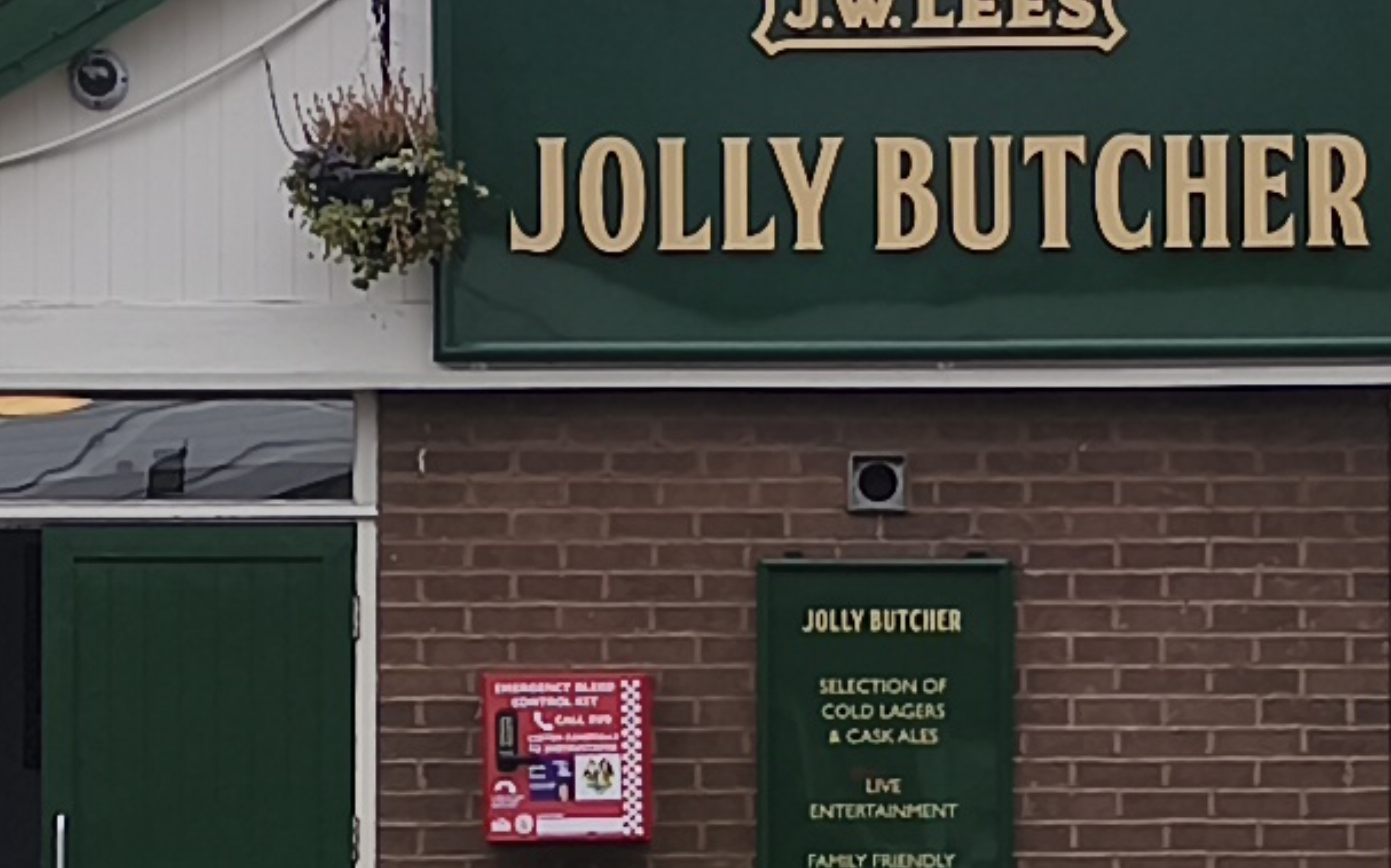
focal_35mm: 164
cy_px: 676
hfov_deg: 12.8
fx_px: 6215
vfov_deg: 8.0
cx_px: 901
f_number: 1.65
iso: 50
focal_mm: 6.14
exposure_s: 1/455
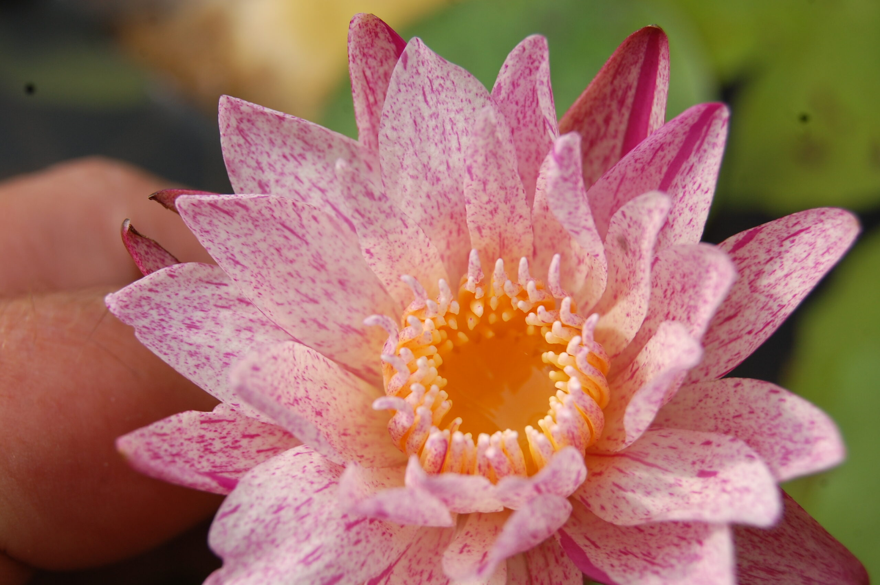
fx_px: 2015
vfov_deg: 16.5
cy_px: 292
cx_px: 440
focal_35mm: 82
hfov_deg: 24.6
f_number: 10
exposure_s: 1/400
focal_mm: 55
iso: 200
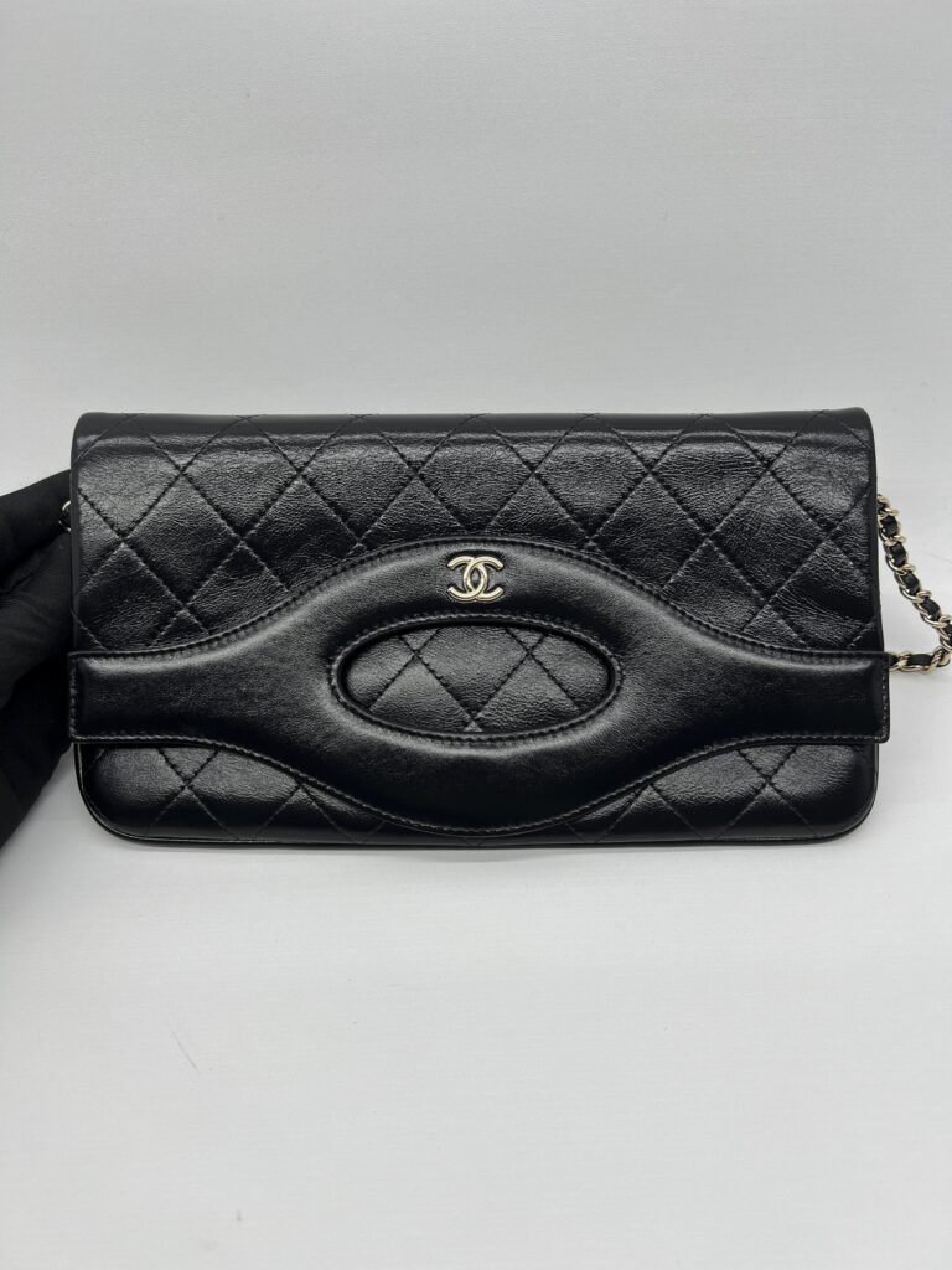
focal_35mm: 26
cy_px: 635
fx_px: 953
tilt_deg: -39.7
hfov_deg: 53.1
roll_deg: +3.9
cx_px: 476
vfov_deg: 67.3
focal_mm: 5.7
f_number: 1.5
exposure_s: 1/216
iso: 40
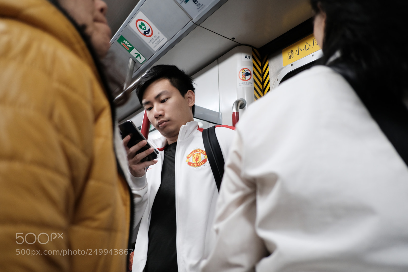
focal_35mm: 27
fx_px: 306
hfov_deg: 67.4
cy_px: 136
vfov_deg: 47.9
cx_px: 204
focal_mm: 18
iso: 1000
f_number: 2
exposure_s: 1/125
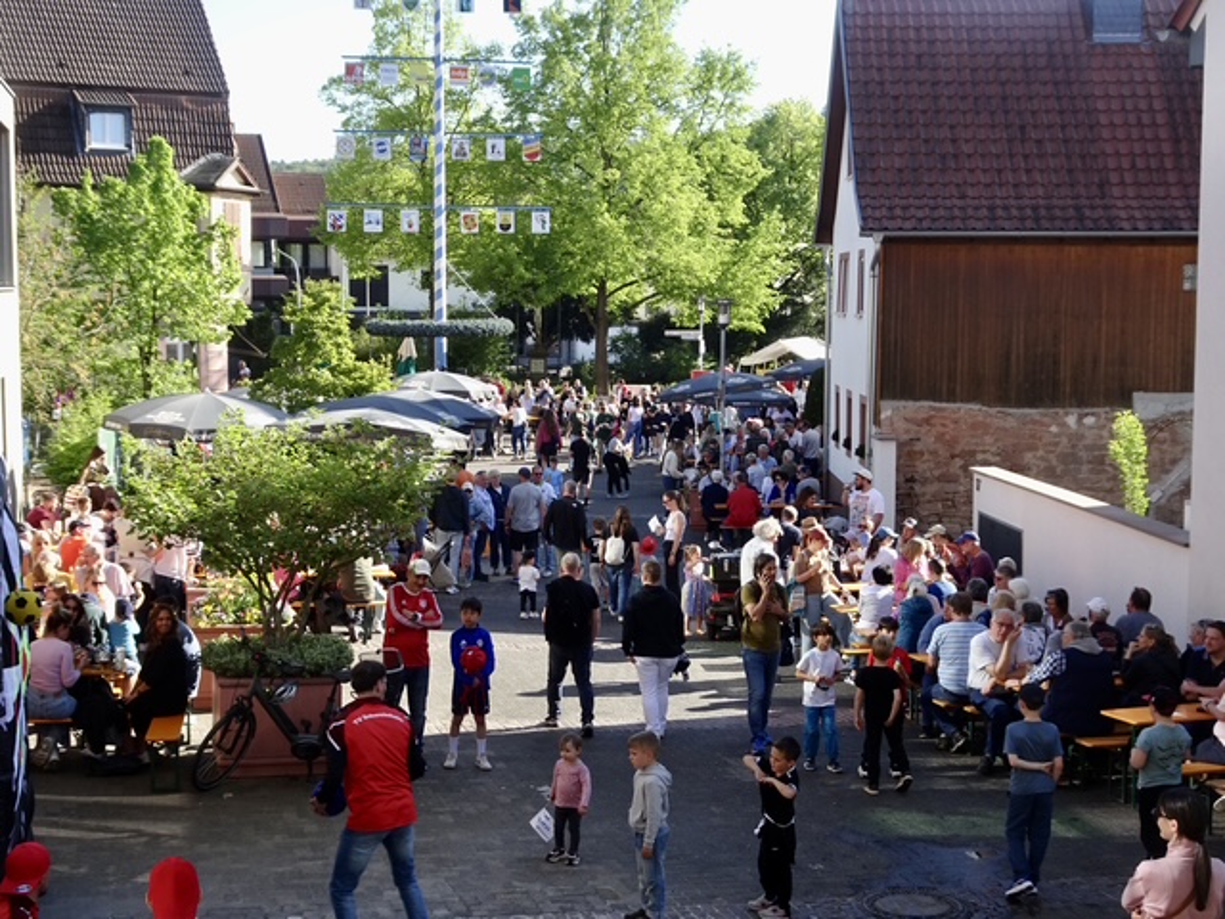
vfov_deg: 28.0
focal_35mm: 52
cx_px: 612
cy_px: 460
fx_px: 1840
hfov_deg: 36.8
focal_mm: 8.84
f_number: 4.5
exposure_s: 1/125
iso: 80
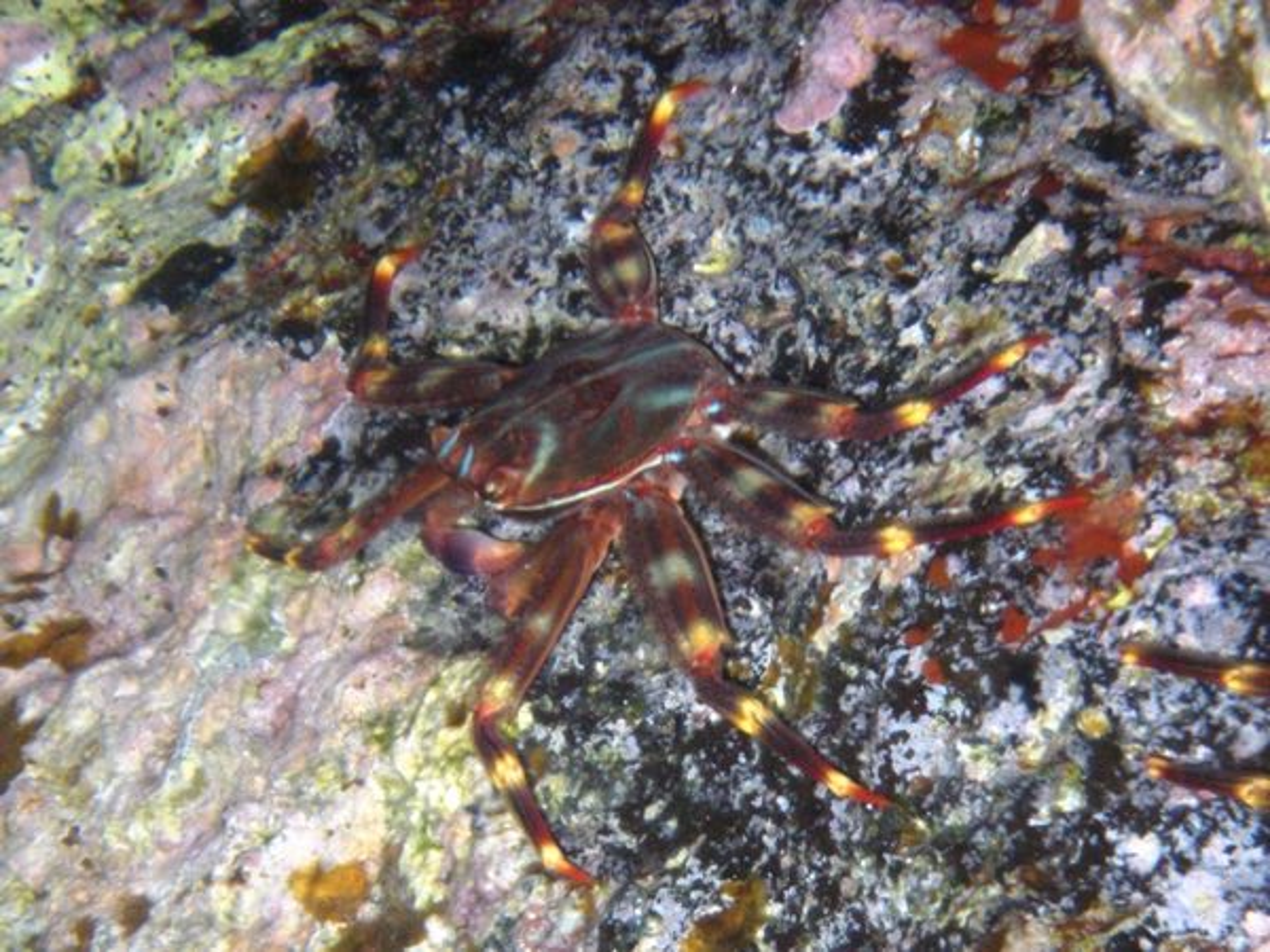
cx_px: 635
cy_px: 476
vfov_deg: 13.0
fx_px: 4182
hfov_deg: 17.3
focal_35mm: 114
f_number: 8.5
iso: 200
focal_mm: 18.9
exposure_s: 1/125
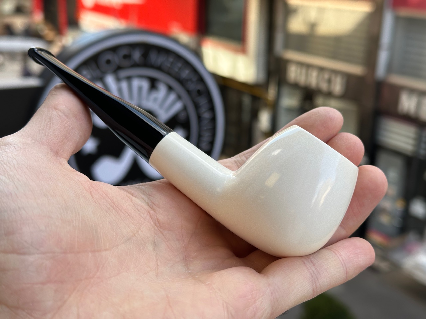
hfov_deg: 39.7
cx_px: 213
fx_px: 591
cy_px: 160
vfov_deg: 30.3
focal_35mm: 48
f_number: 1.78
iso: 64
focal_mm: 6.86
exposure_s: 1/496
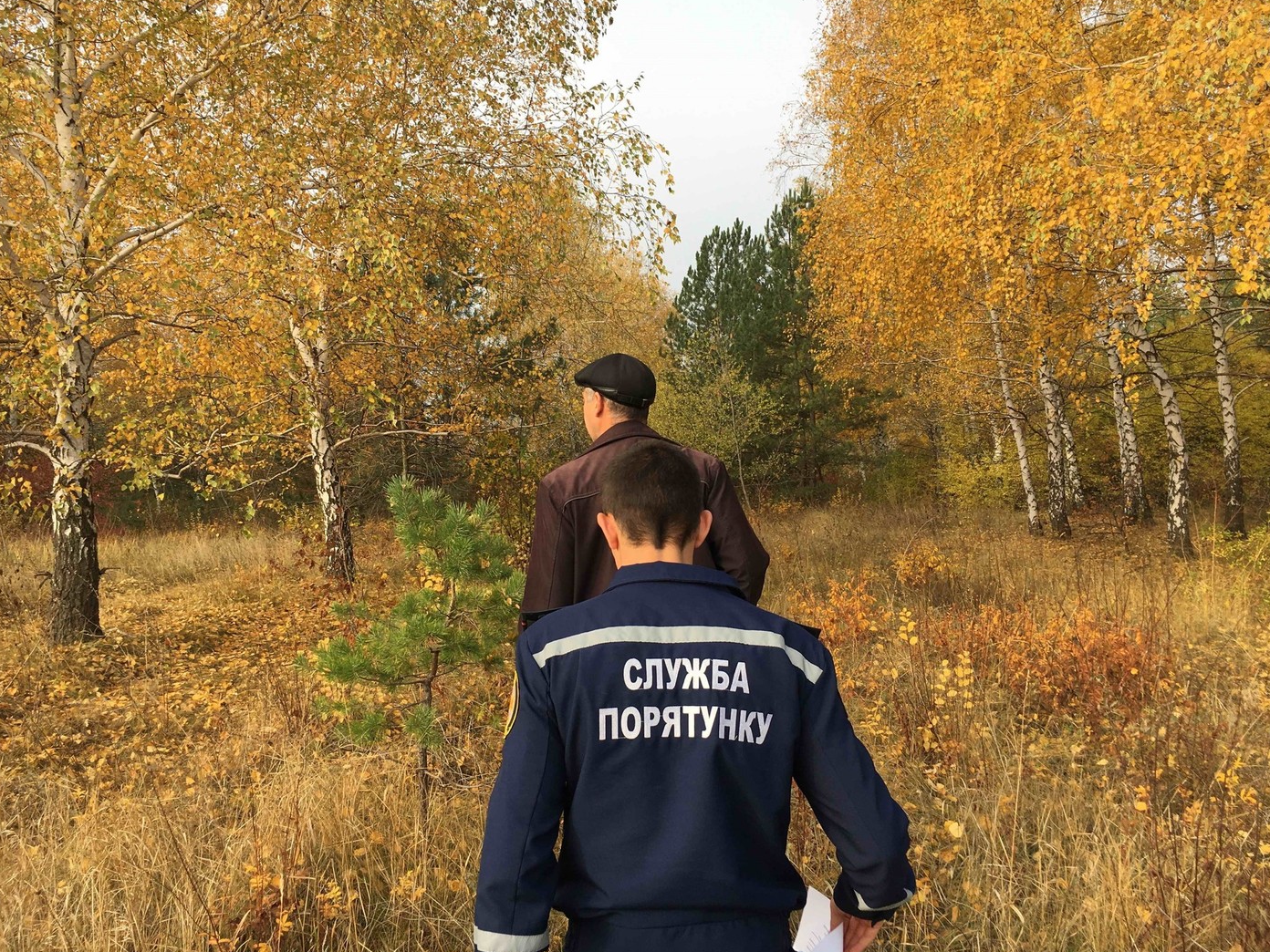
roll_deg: +1.5
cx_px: 653
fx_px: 1101
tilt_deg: +5.8
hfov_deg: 60.0
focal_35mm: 30
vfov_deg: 46.8
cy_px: 466
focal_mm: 4.15
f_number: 2.2
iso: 25
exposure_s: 1/519
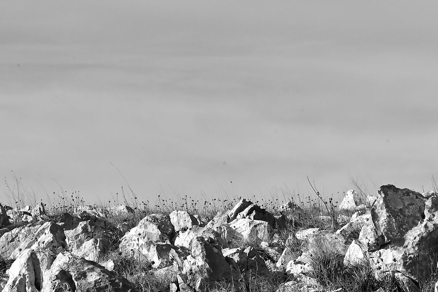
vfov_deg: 8.2
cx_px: 422
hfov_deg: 12.1
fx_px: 2042
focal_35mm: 168
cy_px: 199
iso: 100
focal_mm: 70
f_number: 22
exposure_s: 1/50
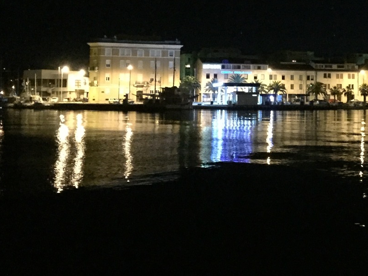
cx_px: 307
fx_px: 617
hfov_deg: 32.1
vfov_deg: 24.9
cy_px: 59
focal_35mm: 58
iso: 2000
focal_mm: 4.15
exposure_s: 1/17
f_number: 2.2
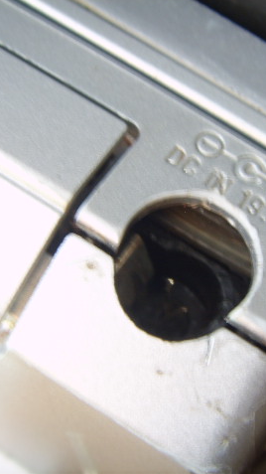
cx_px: 215
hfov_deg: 20.8
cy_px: 237
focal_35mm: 57
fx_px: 715
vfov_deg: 36.6
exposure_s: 1/2
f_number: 3.5
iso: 63
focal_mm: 6.6
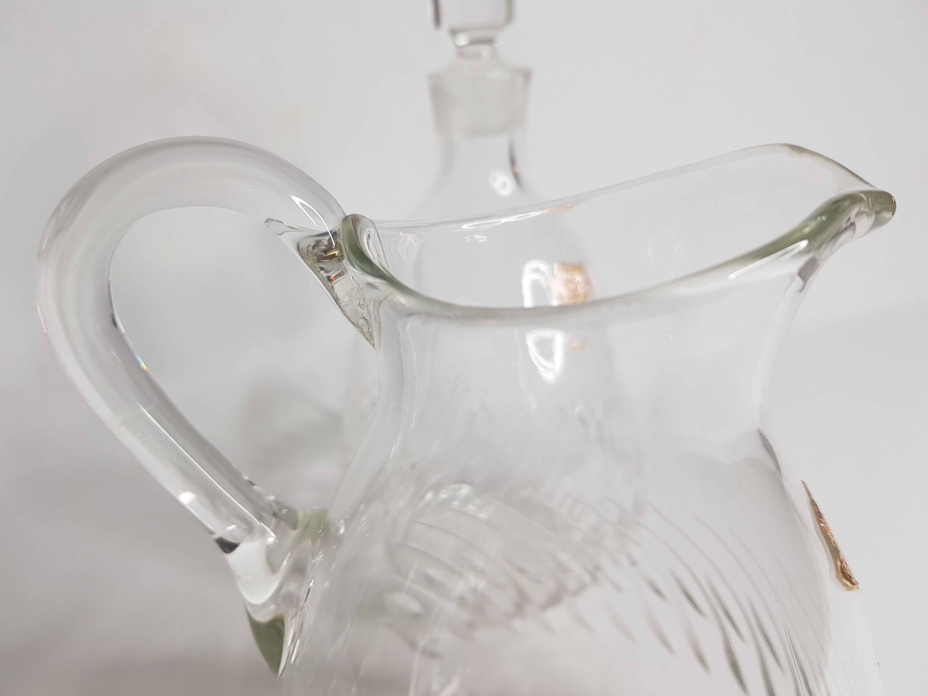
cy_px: 348
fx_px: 697
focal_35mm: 26
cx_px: 464
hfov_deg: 67.3
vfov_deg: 53.1
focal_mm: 4.2
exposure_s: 1/100
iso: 50
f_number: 1.7
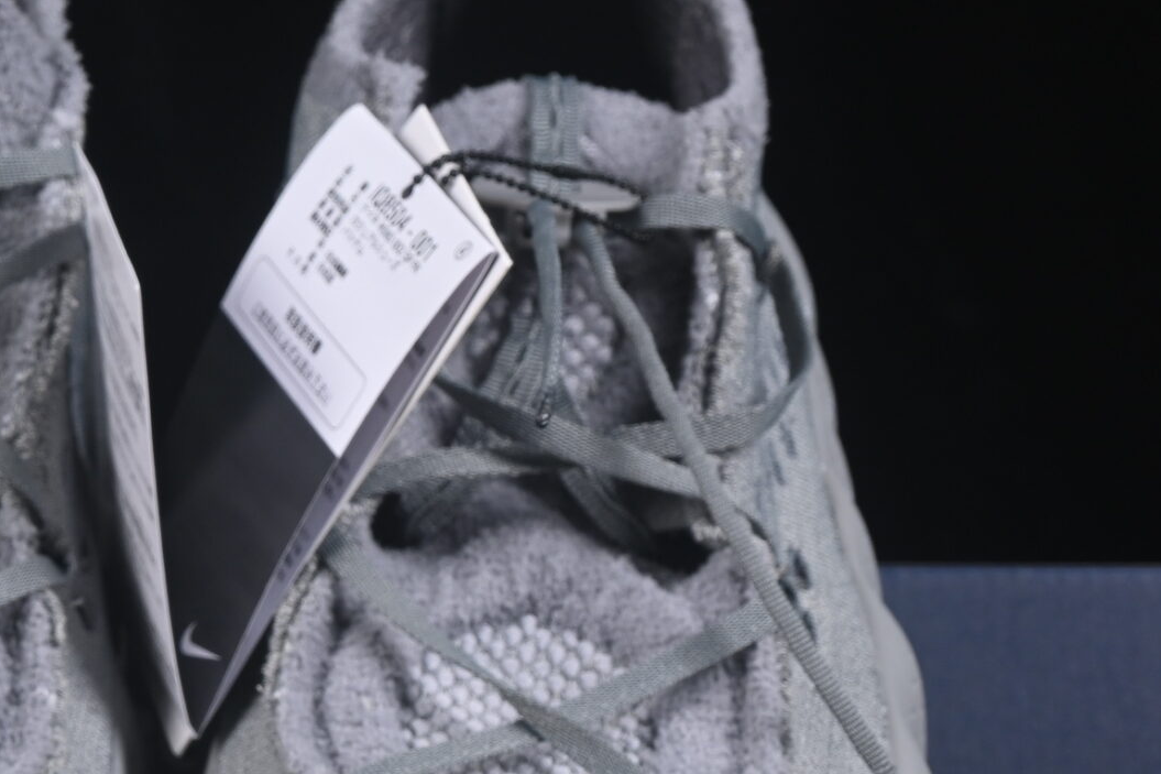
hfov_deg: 11.3
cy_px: 648
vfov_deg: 7.5
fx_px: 5868
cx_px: 226
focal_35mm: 182
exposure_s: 1/80
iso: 160
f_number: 7.1
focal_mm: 50
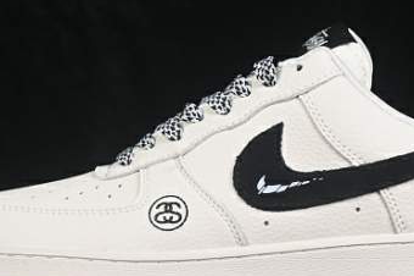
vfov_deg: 8.5
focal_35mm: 161
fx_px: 1850
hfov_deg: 12.8
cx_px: 259
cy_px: 138
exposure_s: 1/80
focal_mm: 50
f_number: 8
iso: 160
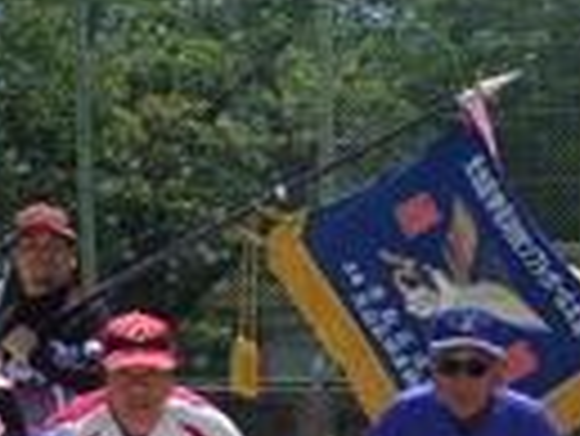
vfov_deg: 18.2
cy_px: 481
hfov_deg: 24.9
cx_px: 382
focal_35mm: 78
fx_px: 1308
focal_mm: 5
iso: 125
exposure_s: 1/800
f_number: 4.2
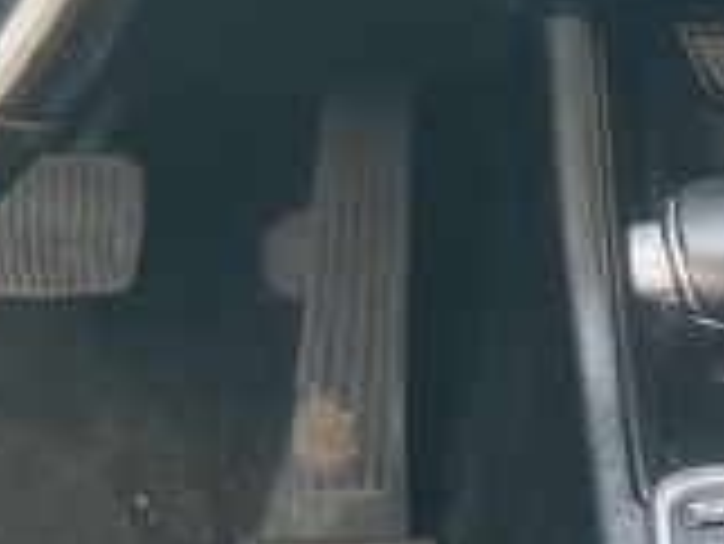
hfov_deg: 15.7
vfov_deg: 11.5
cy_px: -247
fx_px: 2595
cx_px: 76
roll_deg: +6.4
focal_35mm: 124
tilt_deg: -25.1
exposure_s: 1/121
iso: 64
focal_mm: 5.1
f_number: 1.6
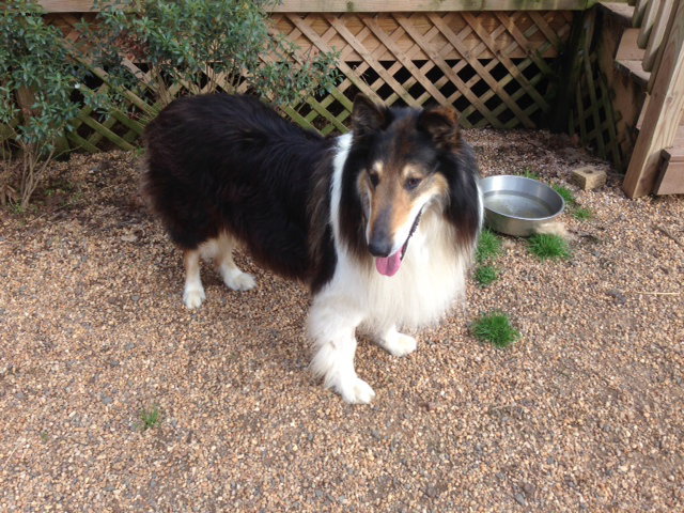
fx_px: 652
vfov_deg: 42.9
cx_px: 342
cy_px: 256
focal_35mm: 33
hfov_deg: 55.4
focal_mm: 4.12
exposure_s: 1/251
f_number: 2.4
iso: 50
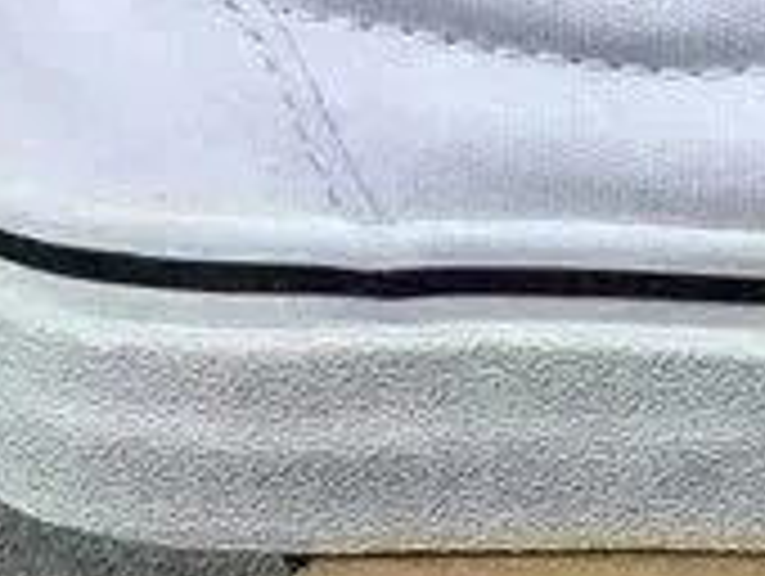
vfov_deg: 9.0
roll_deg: -0.1
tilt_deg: -22.1
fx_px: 3629
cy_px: 506
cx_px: 1292
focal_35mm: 164
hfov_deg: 11.3
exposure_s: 1/313
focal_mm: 3.3
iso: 25
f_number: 2.4
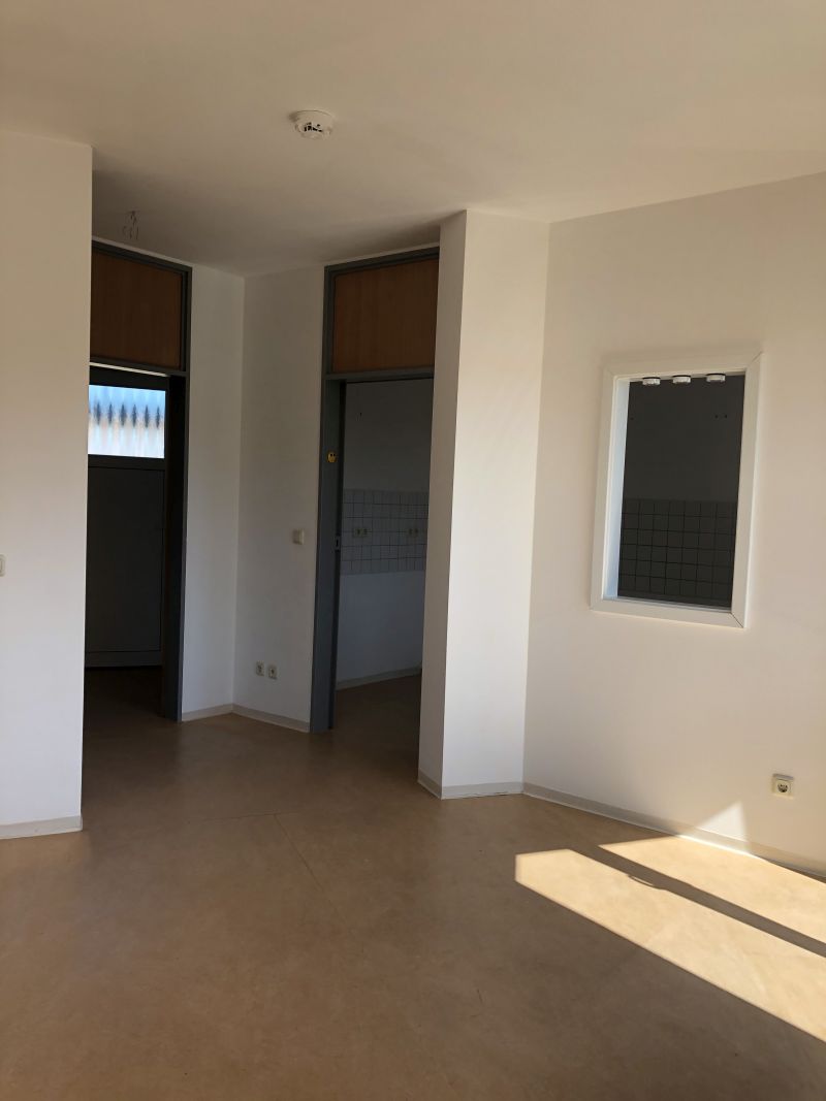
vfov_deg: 63.4
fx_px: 891
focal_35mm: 28
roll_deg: -1.8
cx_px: 413
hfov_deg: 49.7
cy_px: 550
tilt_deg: -2.2
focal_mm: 3.99
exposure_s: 1/358
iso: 20
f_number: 1.8
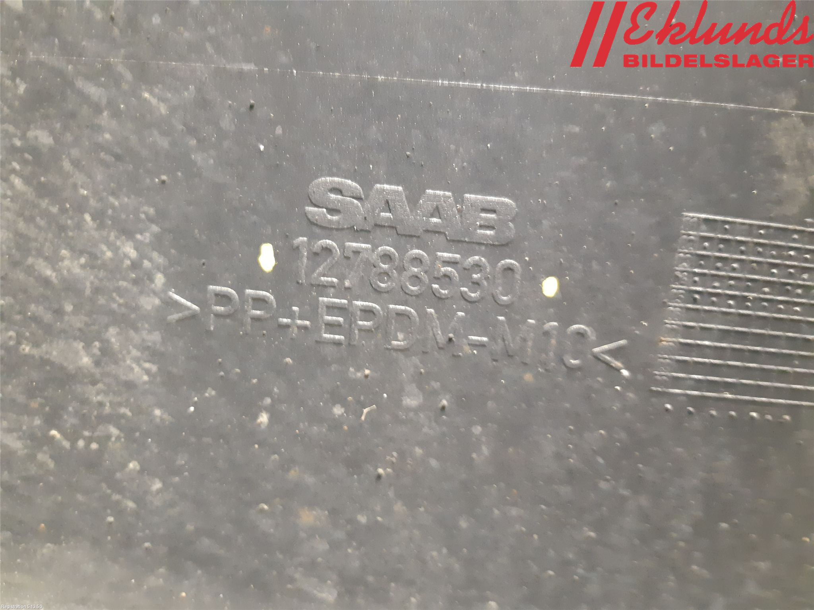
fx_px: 611
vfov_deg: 53.1
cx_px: 407
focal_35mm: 26
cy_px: 305
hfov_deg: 67.3
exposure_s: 1/17
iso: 640
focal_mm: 3.93
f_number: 1.7
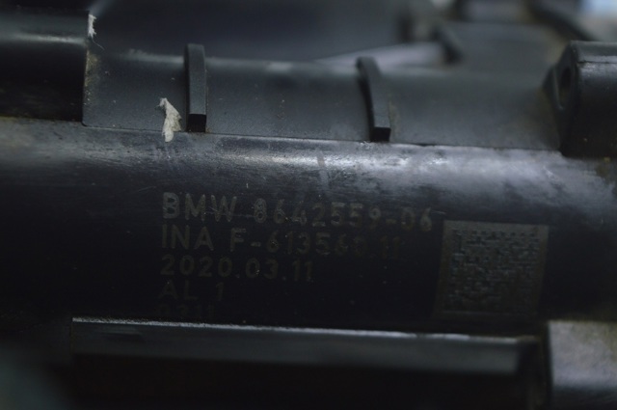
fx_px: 1412
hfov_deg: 24.6
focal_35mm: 82
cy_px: 205
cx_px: 308
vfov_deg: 16.5
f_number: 5.6
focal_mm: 55
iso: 400
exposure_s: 1/40
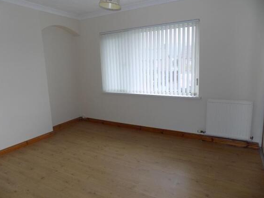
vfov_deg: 56.8
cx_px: 133
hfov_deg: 71.6
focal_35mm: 24
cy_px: 99
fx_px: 183
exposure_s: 1/30
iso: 125
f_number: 3.1
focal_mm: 4
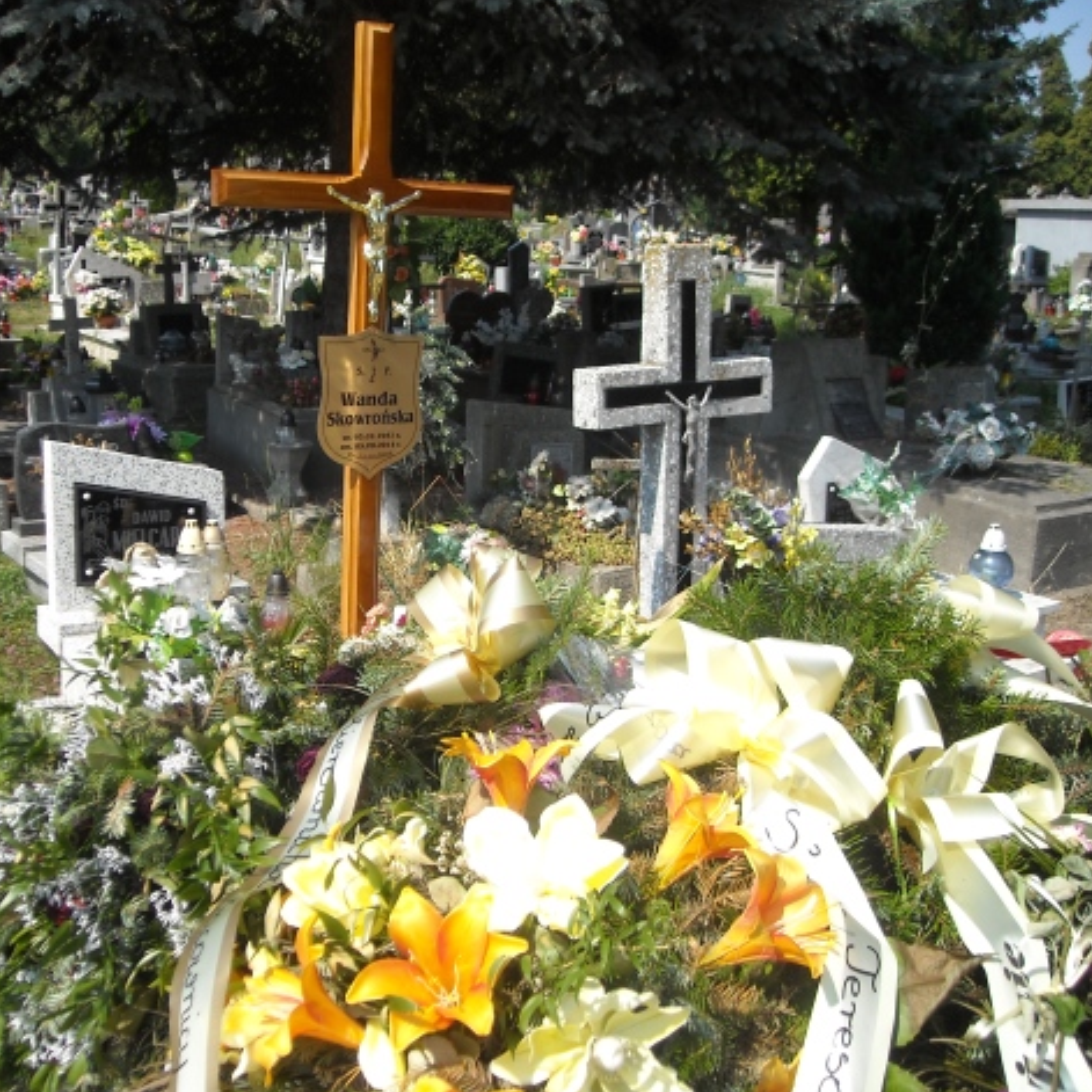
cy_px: 543
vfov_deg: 40.0
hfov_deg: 39.7
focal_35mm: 42
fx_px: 1499
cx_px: 396
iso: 64
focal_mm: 5.7
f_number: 5.6
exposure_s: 1/218
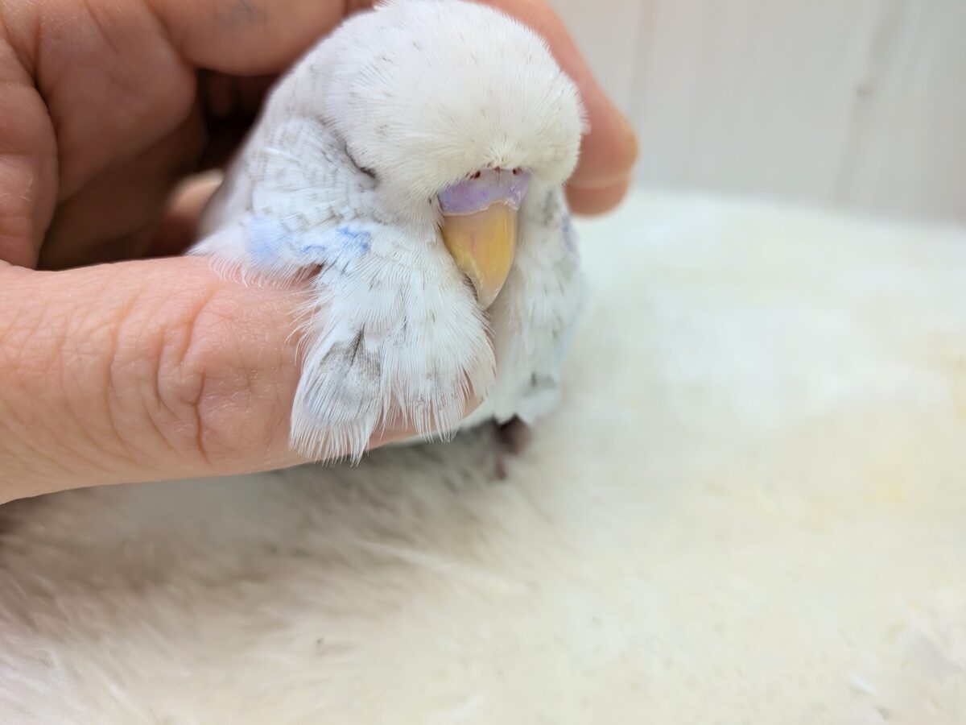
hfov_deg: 71.6
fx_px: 670
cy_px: 362
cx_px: 483
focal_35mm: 24
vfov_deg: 56.8
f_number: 1.7
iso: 104
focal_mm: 4.53
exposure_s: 1/100
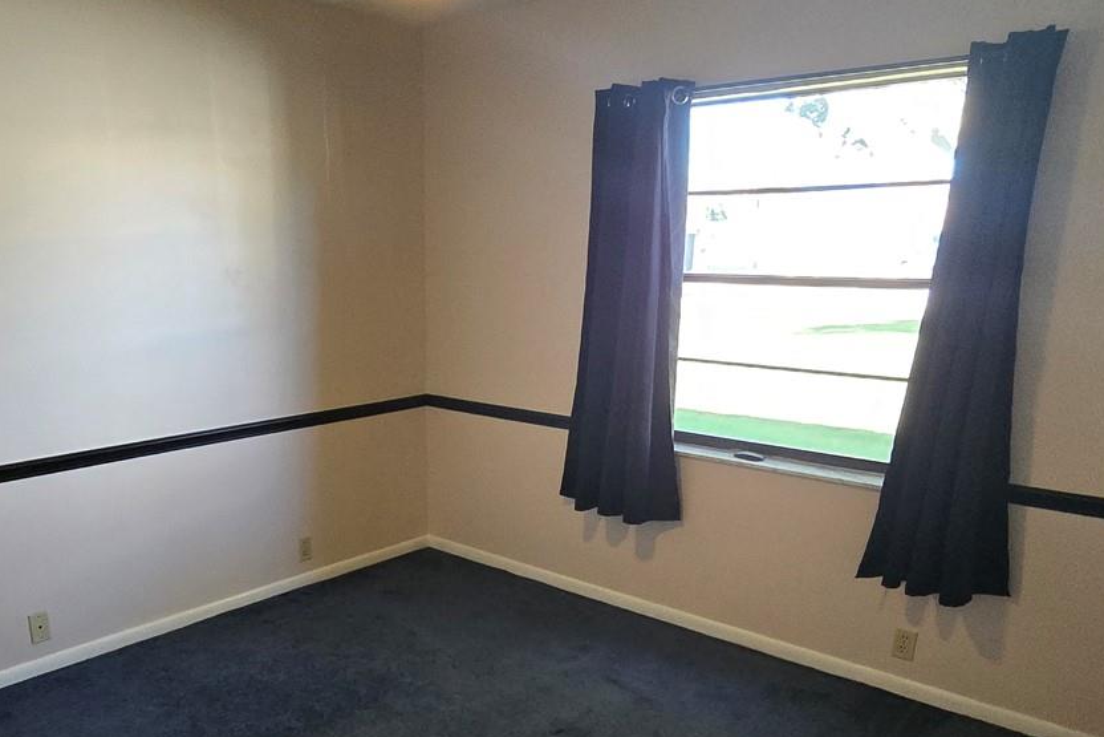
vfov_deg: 47.3
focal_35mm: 26
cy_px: 574
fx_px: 797
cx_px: 441
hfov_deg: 68.7
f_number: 2.2
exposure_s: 1/60
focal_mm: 2.2
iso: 1000
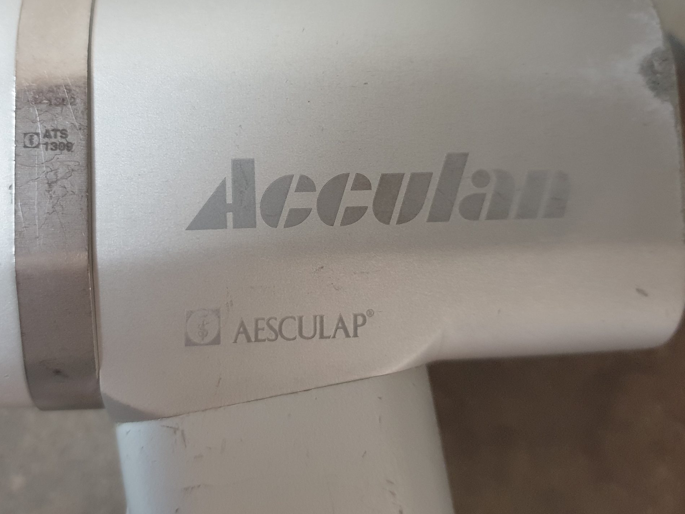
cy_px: 214
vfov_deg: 40.6
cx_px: 300
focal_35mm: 35
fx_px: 693
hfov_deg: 52.5
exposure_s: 1/50
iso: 320
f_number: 1.5
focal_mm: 4.3
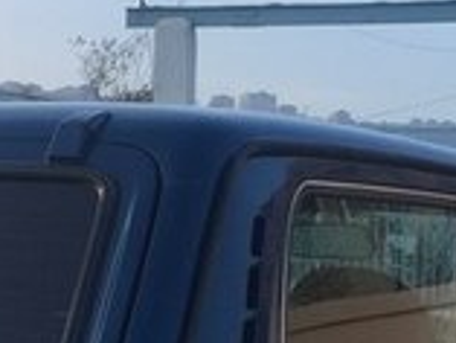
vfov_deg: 11.6
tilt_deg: -6.1
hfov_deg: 16.1
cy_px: 519
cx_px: 229
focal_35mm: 122
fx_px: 1608
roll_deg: -1.7
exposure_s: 1/359
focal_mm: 4.15
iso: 32
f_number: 2.2
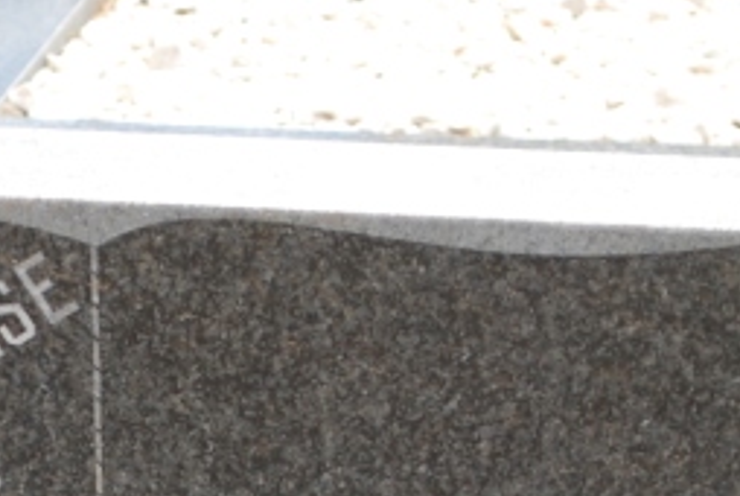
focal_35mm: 332
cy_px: 640
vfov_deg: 4.1
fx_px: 6832
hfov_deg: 6.2
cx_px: 52
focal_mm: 55
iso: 100
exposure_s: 1/200
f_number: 5.6
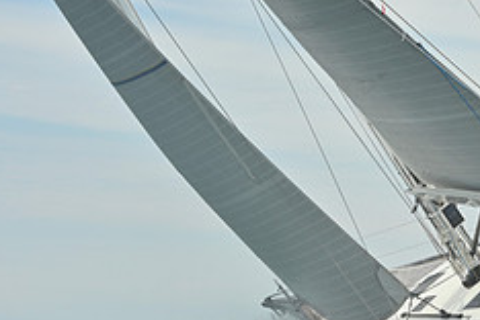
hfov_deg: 8.2
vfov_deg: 5.5
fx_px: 3306
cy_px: 264
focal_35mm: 248
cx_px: 568
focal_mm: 100
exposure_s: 1/1250
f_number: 9
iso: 250
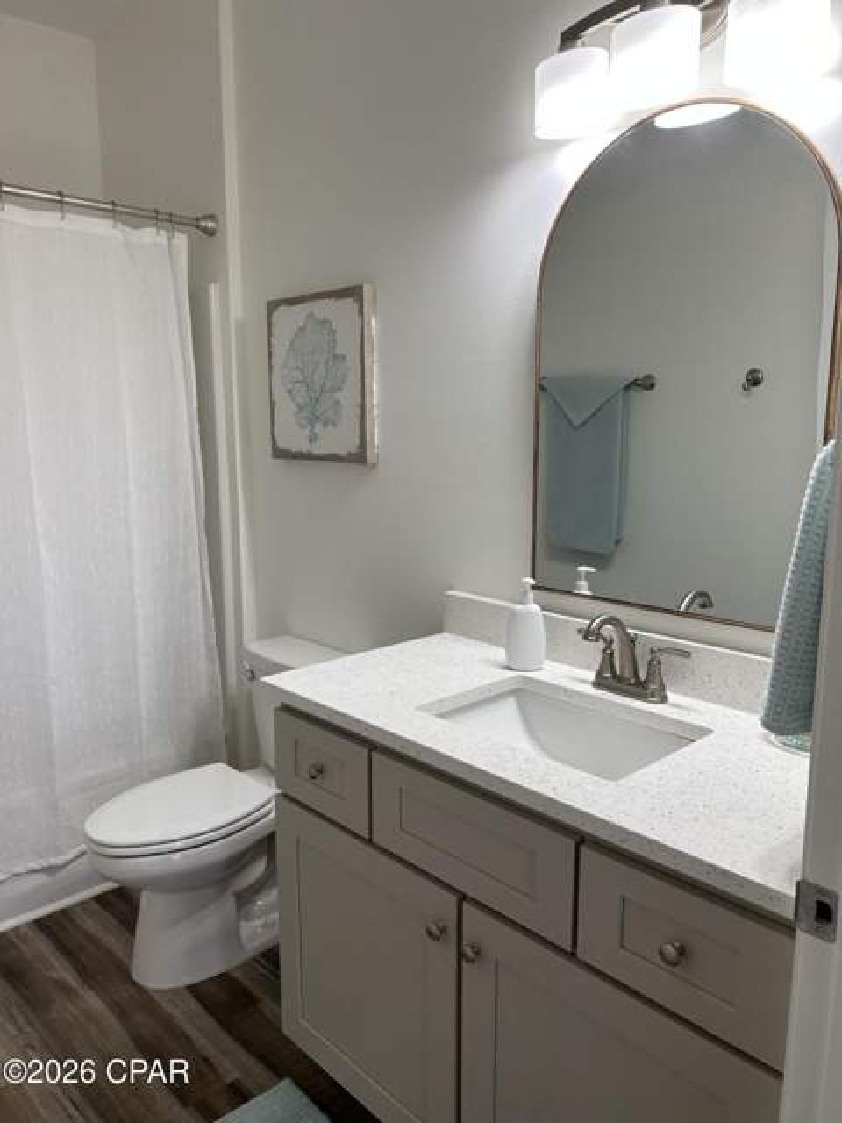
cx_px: 421
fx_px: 843
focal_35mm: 26
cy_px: 562
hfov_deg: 53.1
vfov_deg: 67.3
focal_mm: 5.7
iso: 40
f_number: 1.5
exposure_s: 1/120
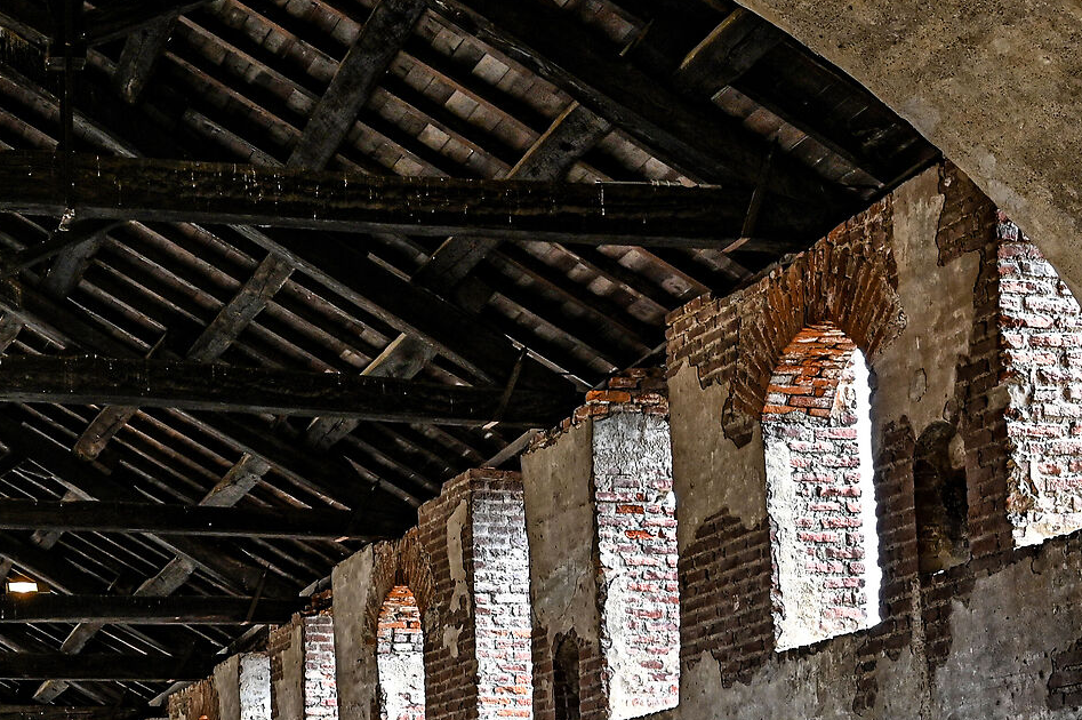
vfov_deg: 17.7
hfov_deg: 25.5
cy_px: 631
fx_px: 2283
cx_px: 19
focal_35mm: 76
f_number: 6.3
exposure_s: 1/125
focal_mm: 30
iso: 320
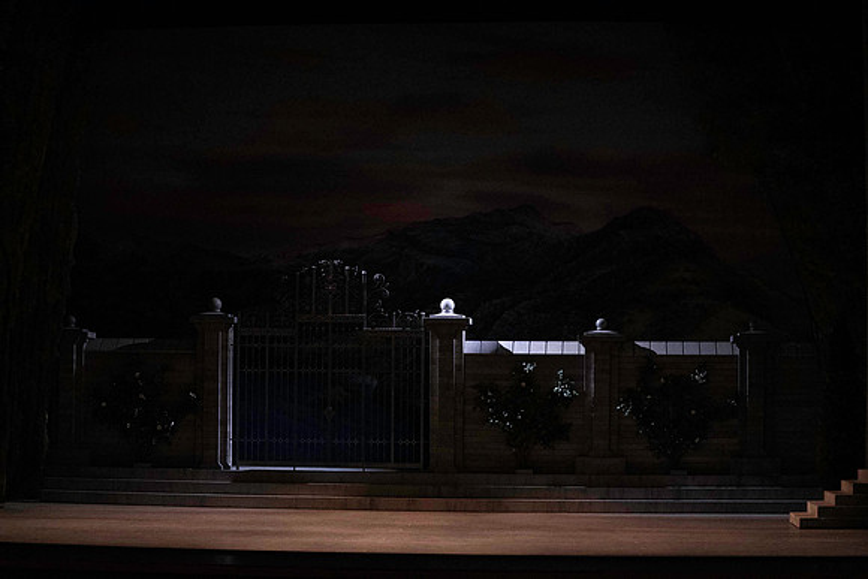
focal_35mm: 70
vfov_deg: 19.5
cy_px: 290
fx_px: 1688
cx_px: 434
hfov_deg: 28.8
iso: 16000
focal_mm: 70
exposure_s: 1/320
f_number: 5
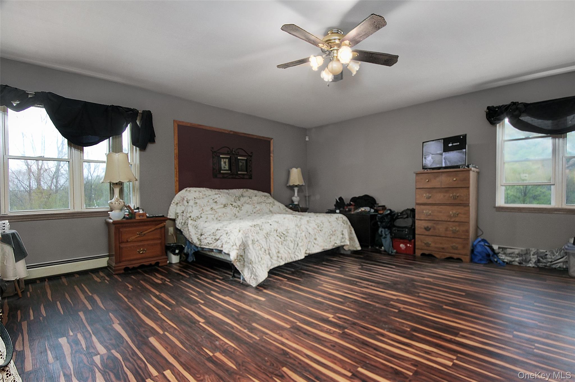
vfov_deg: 77.2
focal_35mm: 15
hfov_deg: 100.4
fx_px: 239
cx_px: 288
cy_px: 191
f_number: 14
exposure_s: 1/30
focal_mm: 10
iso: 400
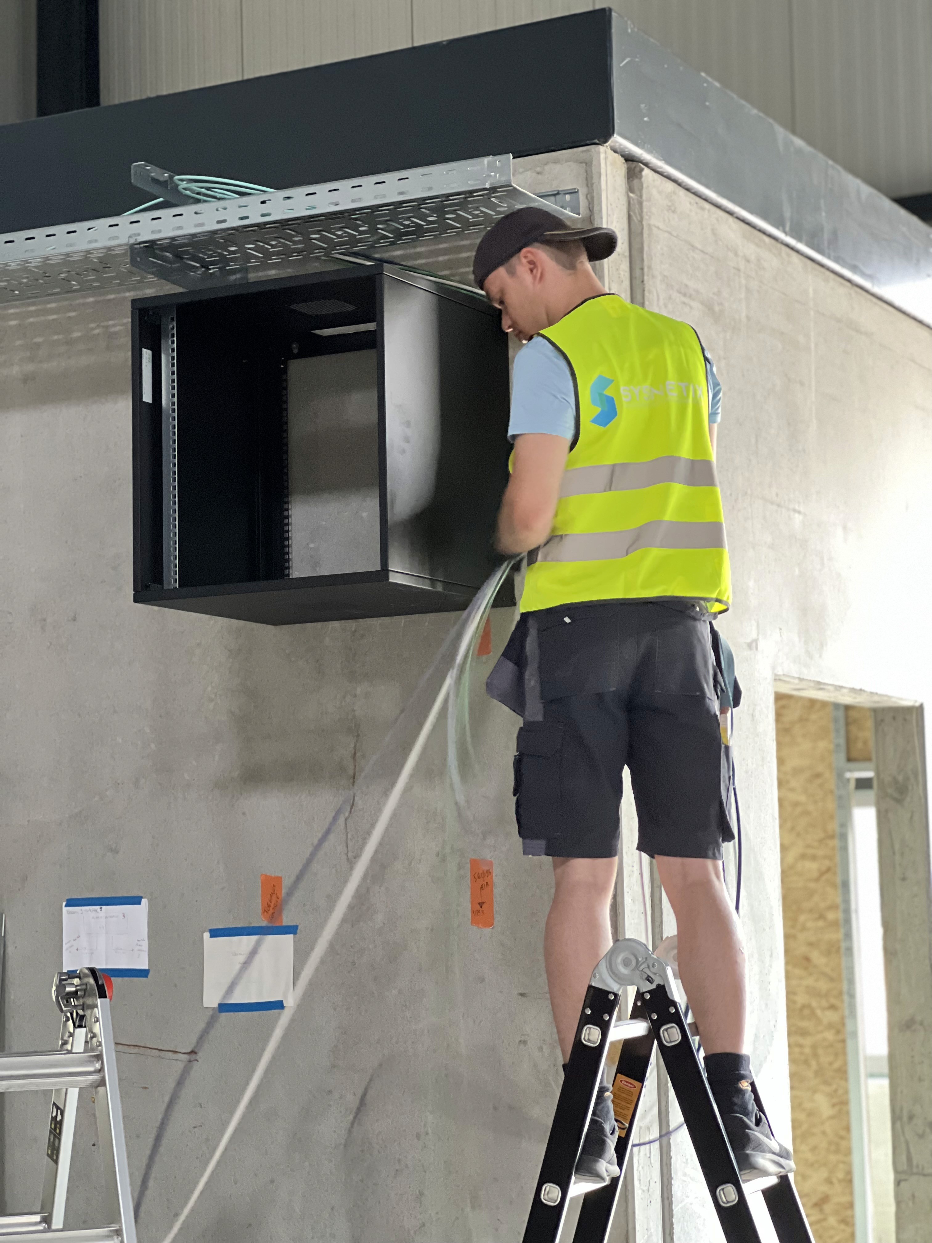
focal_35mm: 77
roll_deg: +1.3
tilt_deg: +6.2
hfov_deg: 19.1
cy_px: 622
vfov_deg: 25.3
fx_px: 2764
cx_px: 466
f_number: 2.8
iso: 500
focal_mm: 9
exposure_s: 1/22
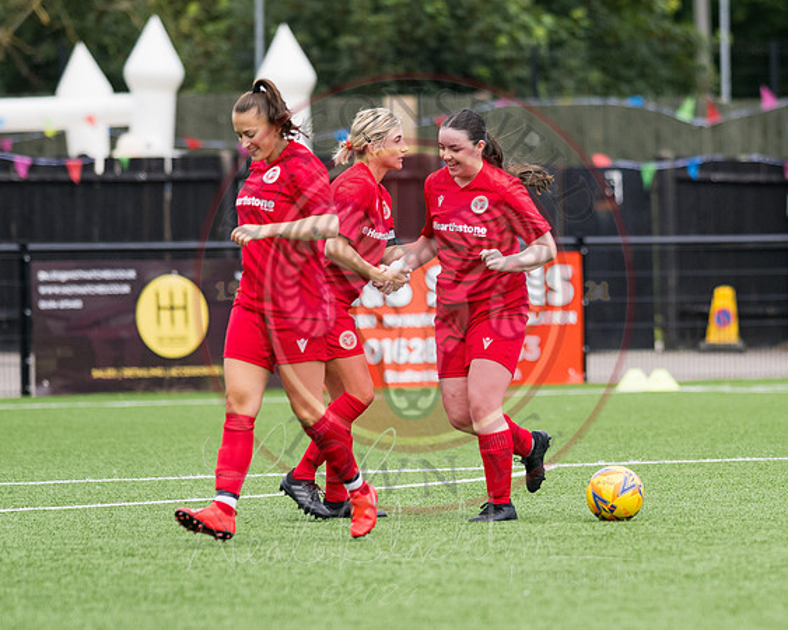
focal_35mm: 353
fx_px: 8228
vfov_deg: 4.4
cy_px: 373
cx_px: 617
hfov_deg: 5.5
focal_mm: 135
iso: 200
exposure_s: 1/5000
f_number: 2
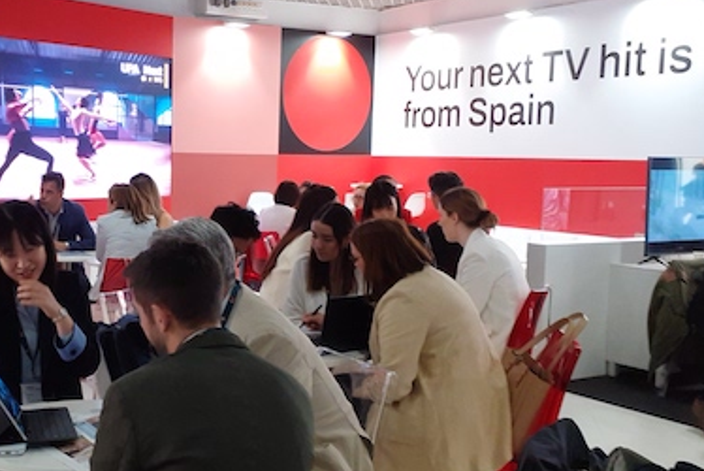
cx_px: 149
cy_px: 249
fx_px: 881
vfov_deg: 29.9
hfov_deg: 41.8
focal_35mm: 45
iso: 125
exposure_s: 1/50
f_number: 1.9
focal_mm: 3.6
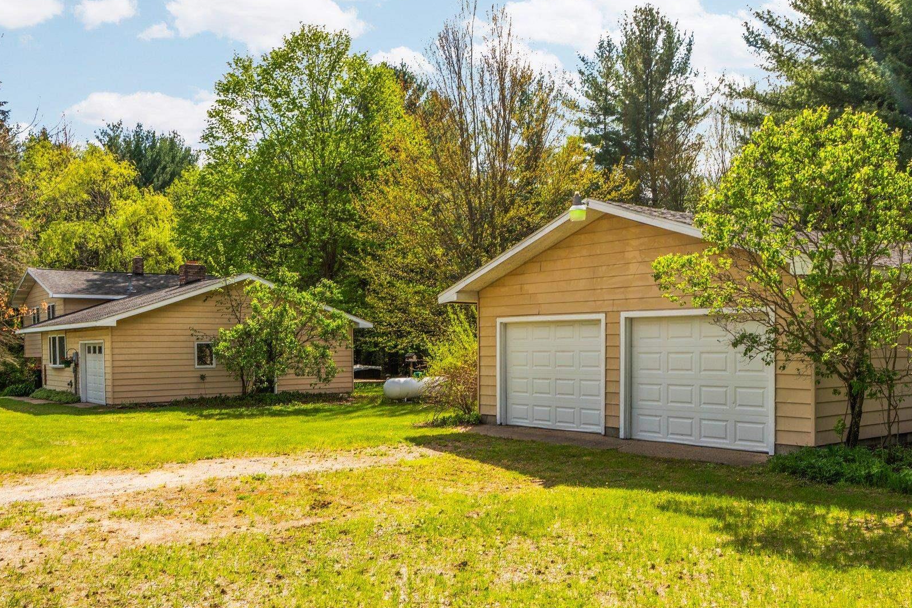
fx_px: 785
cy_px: 264
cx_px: 446
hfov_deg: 60.3
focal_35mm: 31
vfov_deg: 42.2
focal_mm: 24
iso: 320
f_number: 10
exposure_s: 1/125
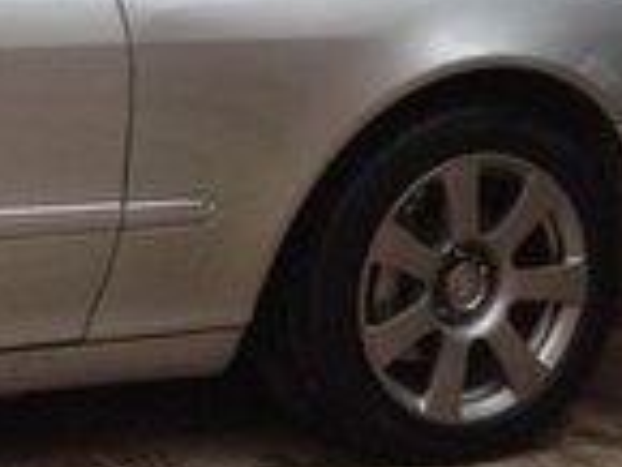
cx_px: -661
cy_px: 144
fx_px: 2859
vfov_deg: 9.3
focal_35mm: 159
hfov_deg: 11.2
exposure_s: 1/212
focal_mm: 4.28
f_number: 2.4
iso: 50
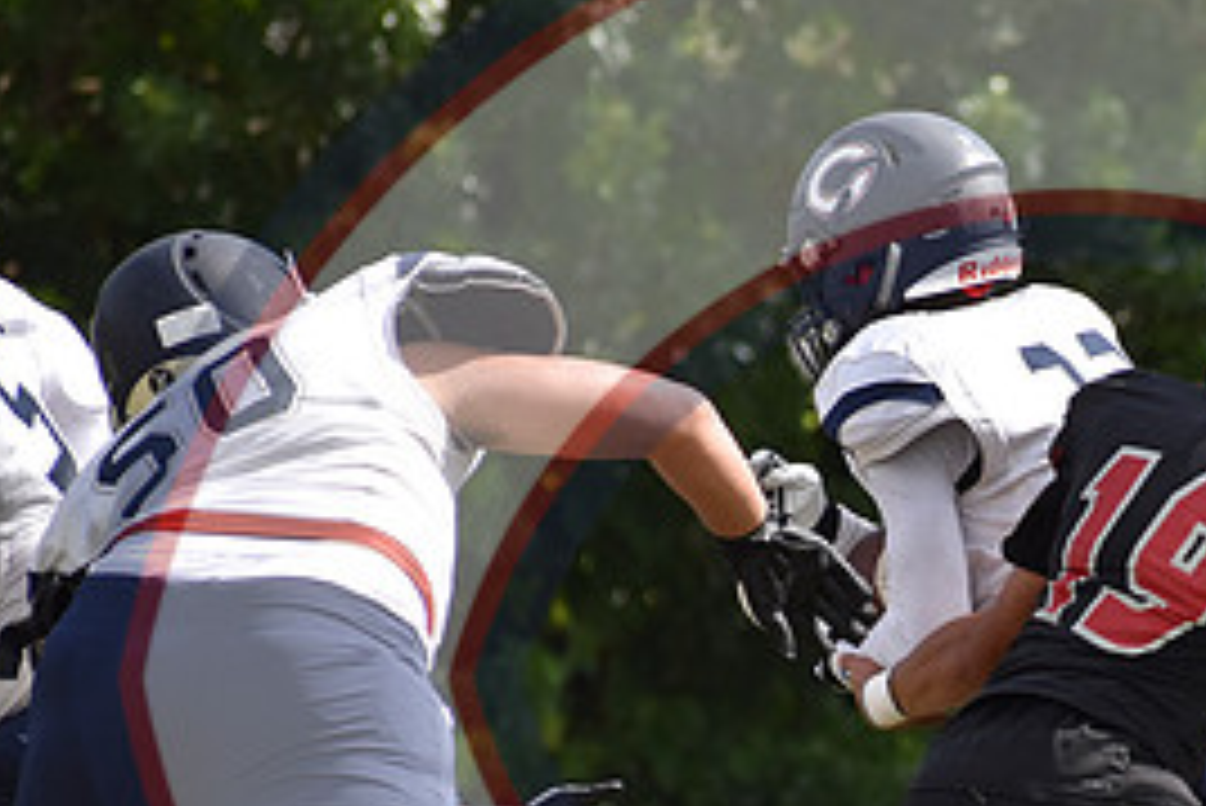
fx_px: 23897
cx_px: 1062
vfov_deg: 1.9
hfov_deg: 2.9
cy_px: 678
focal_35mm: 713
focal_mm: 220
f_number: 6.3
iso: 400
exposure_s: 1/1600
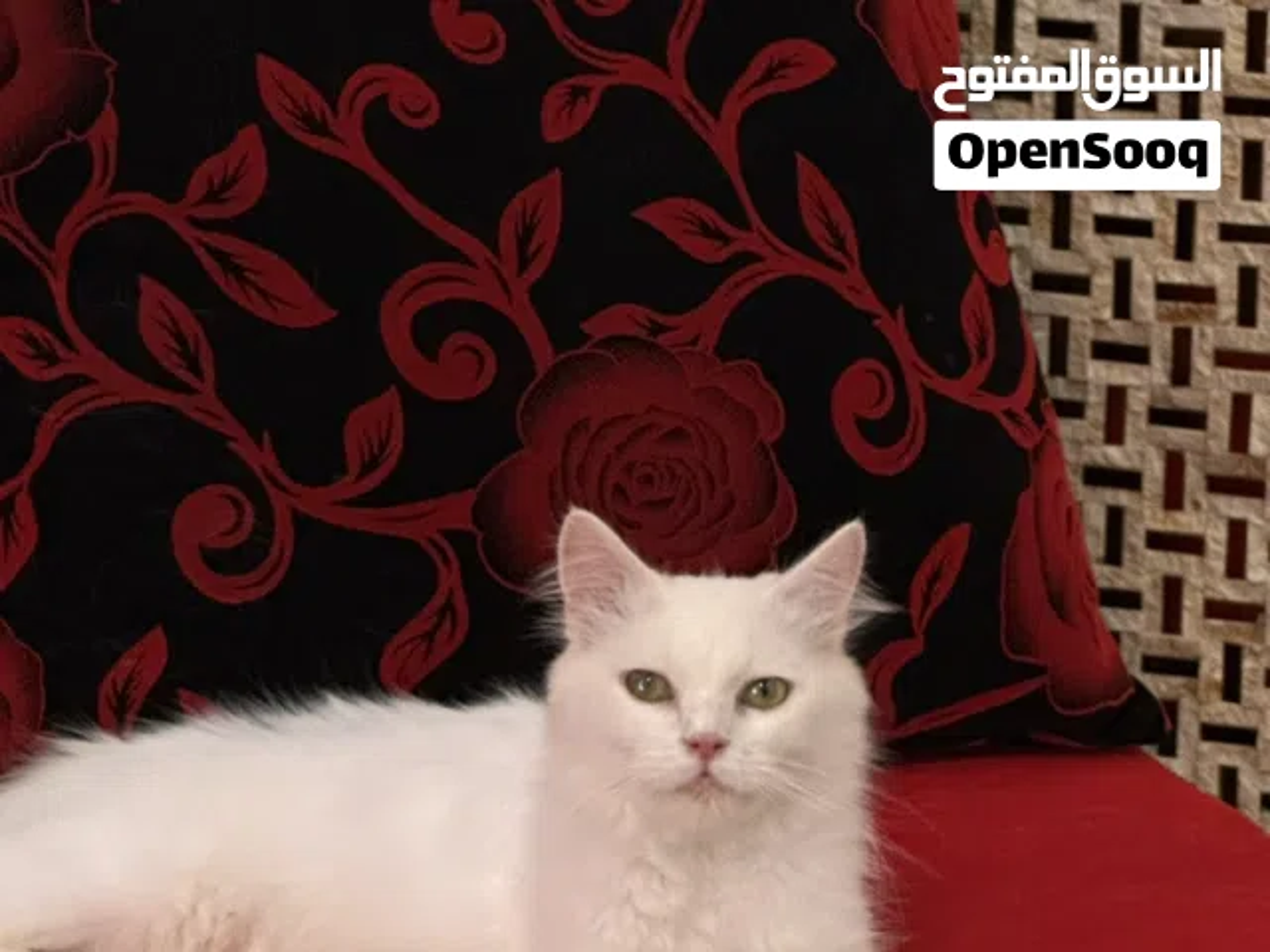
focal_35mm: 77
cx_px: 635
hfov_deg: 25.3
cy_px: 476
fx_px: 2825
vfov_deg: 19.1
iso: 320
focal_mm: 9
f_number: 2.8
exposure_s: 1/50
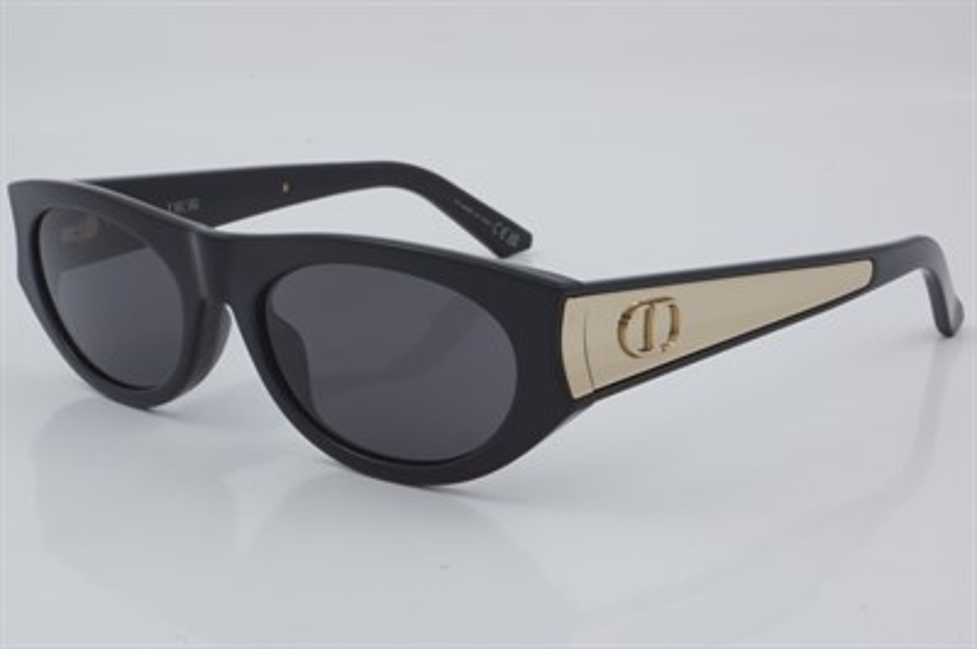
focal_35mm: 75
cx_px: 488
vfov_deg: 18.2
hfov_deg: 27.0
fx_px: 2034
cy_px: 324
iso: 100
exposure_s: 1/4
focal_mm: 50
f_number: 29
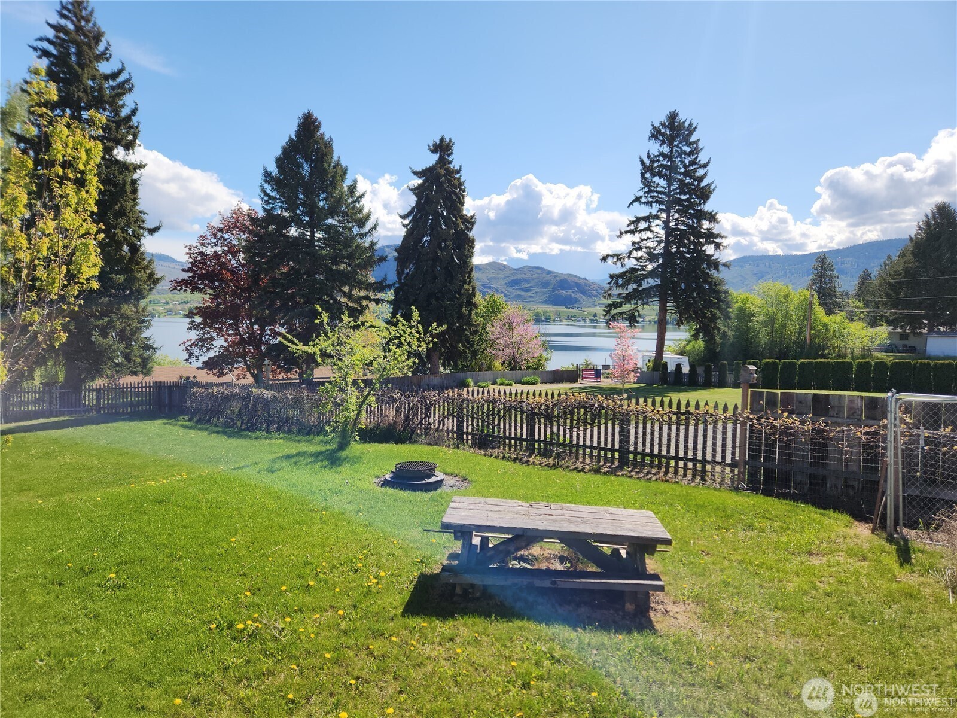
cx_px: 478
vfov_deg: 58.9
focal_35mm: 23
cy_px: 359
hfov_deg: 73.9
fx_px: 636
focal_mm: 5.4
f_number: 1.8
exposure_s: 1/2049
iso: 20
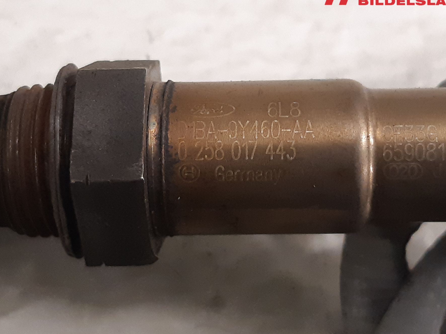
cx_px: 222
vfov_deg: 46.8
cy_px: 155
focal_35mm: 30
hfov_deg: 60.0
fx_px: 387
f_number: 1.7
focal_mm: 3.93
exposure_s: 1/50
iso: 250
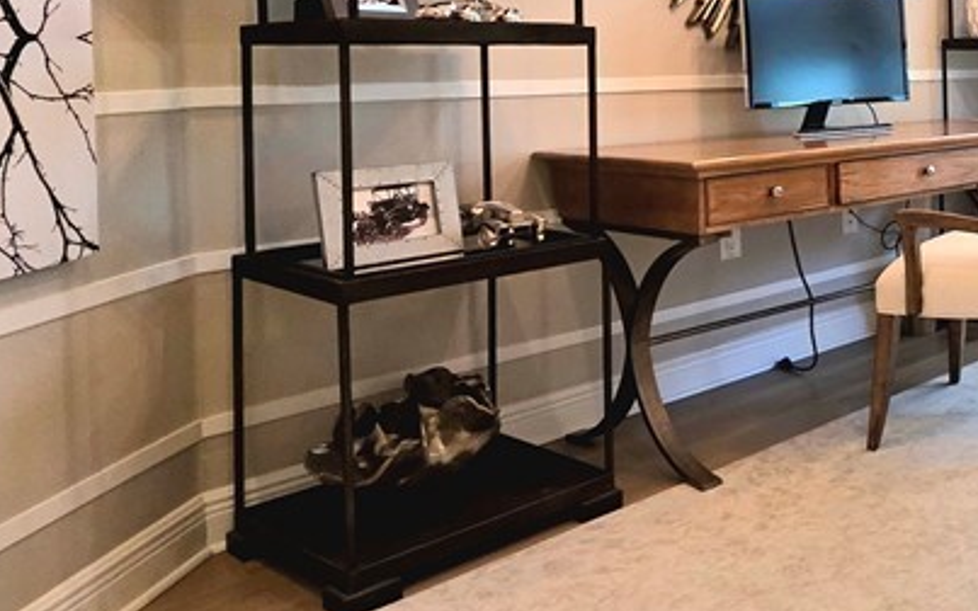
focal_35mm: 35
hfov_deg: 40.9
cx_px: 1138
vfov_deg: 34.7
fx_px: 933
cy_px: 87
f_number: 1.9
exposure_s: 1/120
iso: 160
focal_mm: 2.2
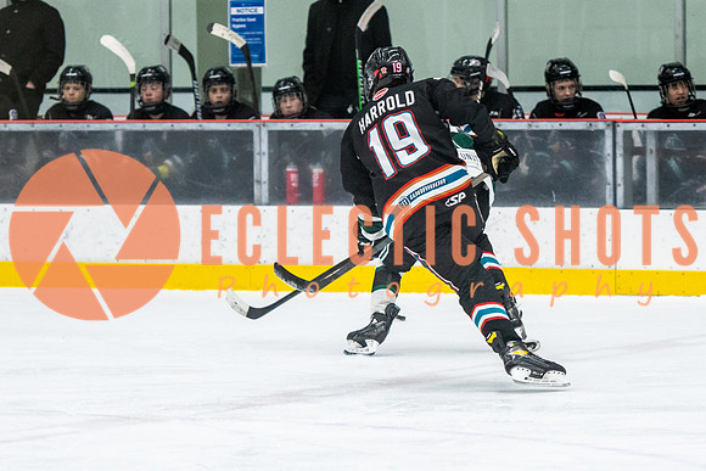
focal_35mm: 256
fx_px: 5020
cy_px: 147
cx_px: 467
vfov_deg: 5.4
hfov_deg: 8.0
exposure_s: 1/640
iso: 1800
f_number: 2.8
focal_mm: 116
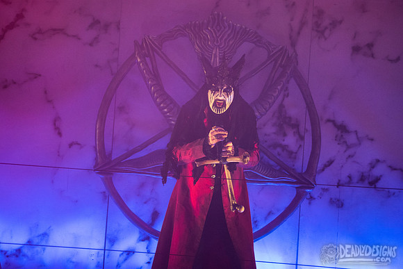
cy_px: 130
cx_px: 197
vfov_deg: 5.2
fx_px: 2986
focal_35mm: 267
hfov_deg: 7.7
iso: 2000
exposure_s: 1/320
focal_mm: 200
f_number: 3.2
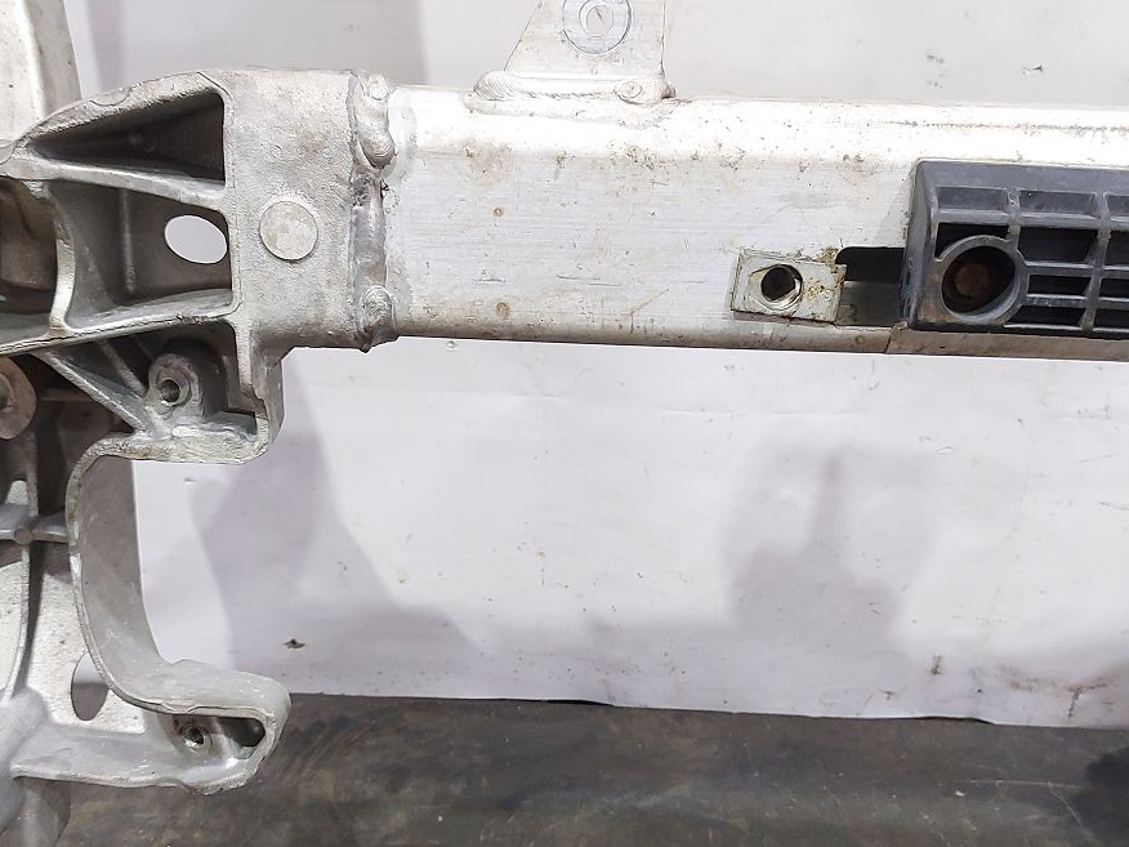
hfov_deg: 49.0
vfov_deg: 37.5
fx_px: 1239
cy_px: 521
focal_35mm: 38
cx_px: 572
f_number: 1.8
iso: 250
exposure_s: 1/50
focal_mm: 5.23
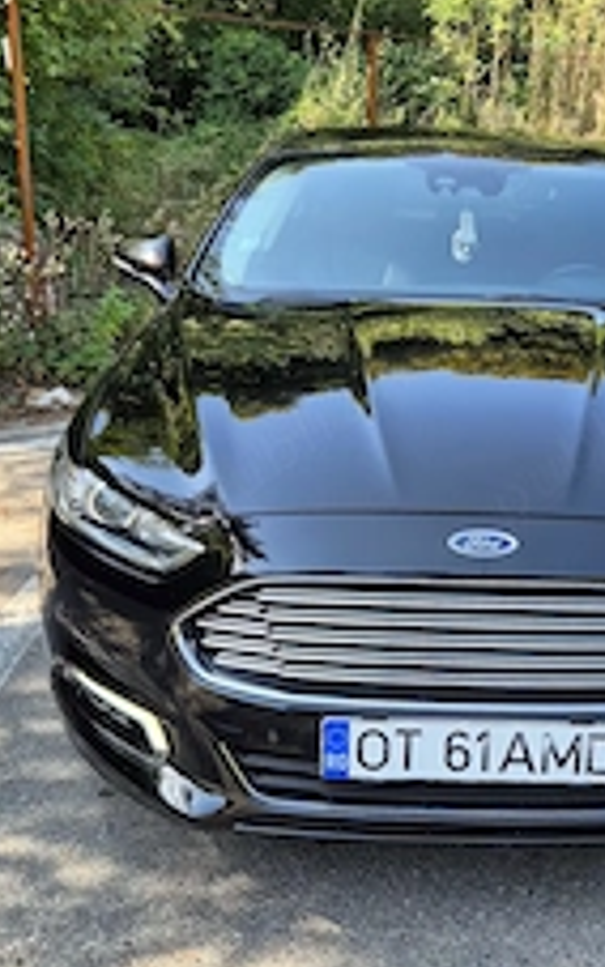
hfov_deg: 29.3
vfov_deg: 46.2
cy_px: 490
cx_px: 477
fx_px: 1134
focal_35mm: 43
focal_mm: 5.4
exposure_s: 1/253
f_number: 1.8
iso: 25
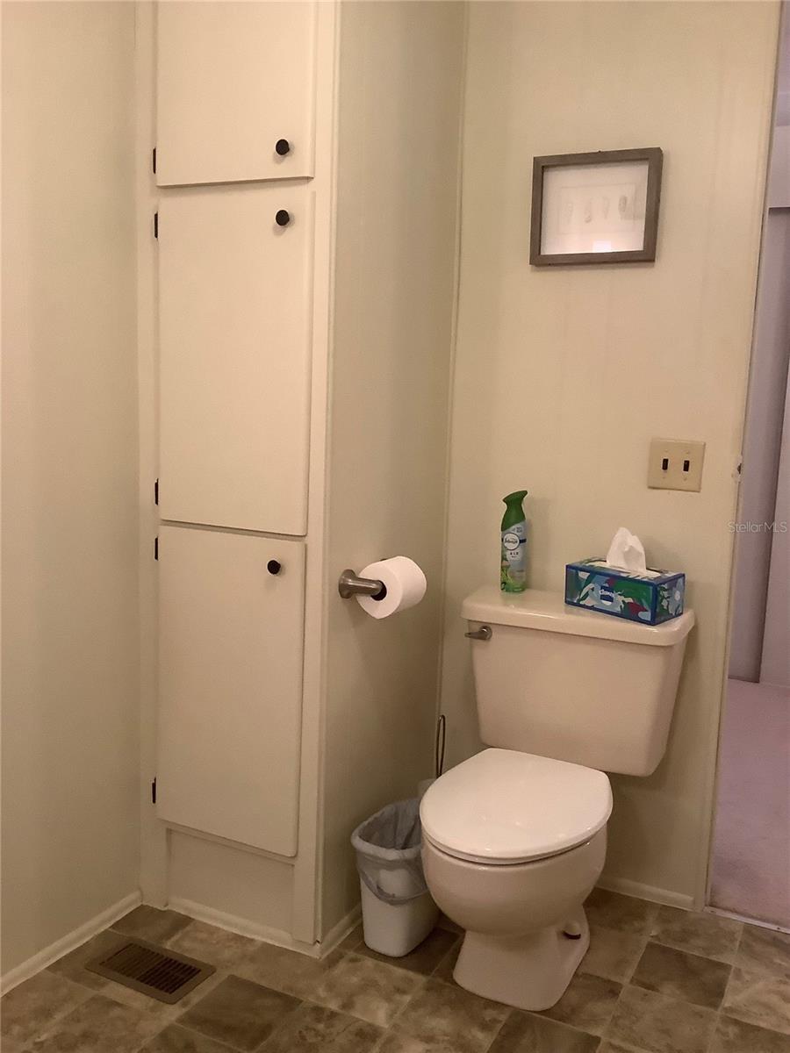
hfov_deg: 45.4
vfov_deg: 58.4
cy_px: 526
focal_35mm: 31
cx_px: 395
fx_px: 943
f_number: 2.4
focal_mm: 3.3
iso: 250
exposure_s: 1/60
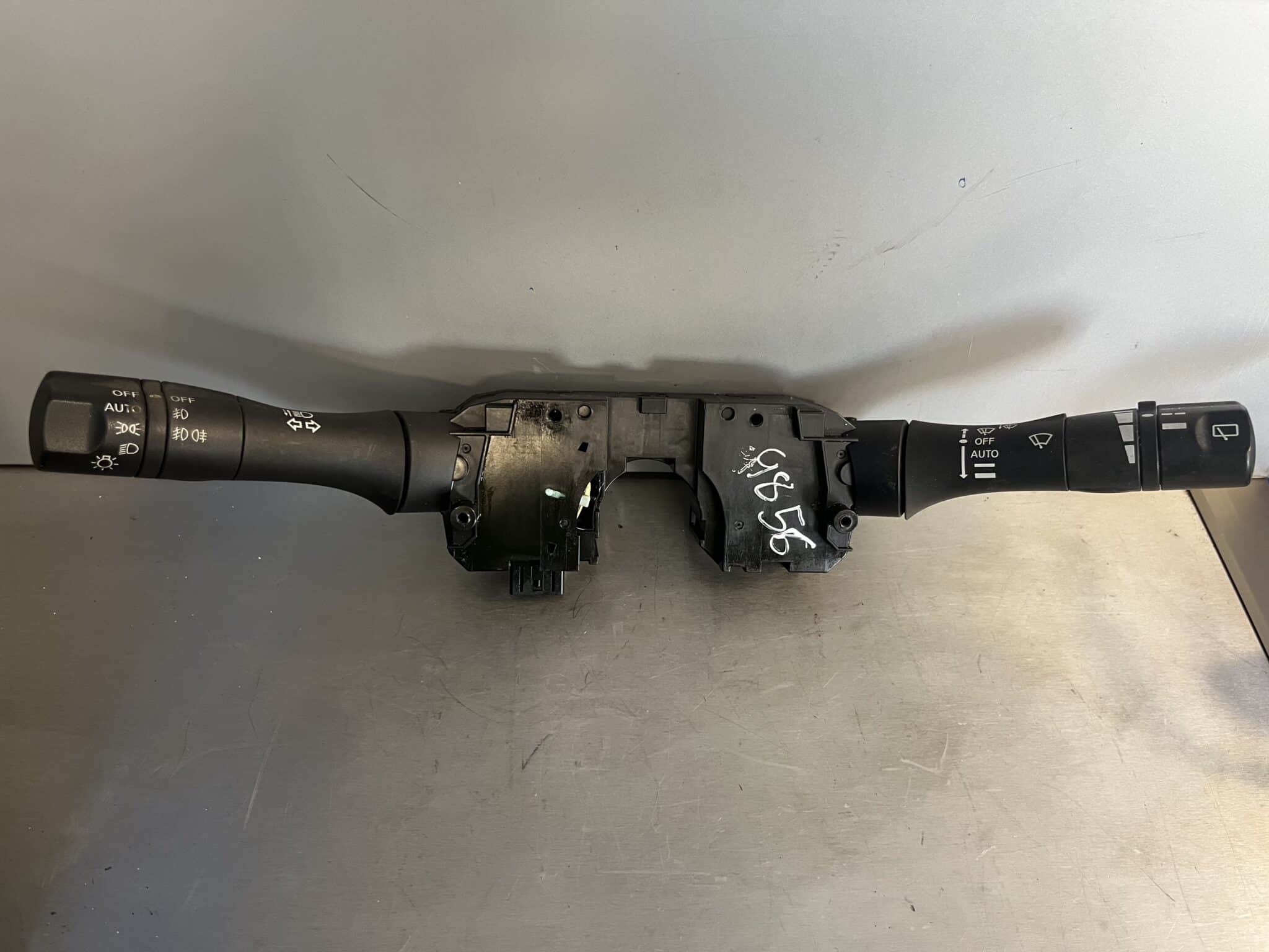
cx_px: 634
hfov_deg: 67.3
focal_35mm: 26
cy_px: 476
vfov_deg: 53.1
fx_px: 953
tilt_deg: -50.3
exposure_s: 1/60
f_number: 1.6
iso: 160
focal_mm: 5.1
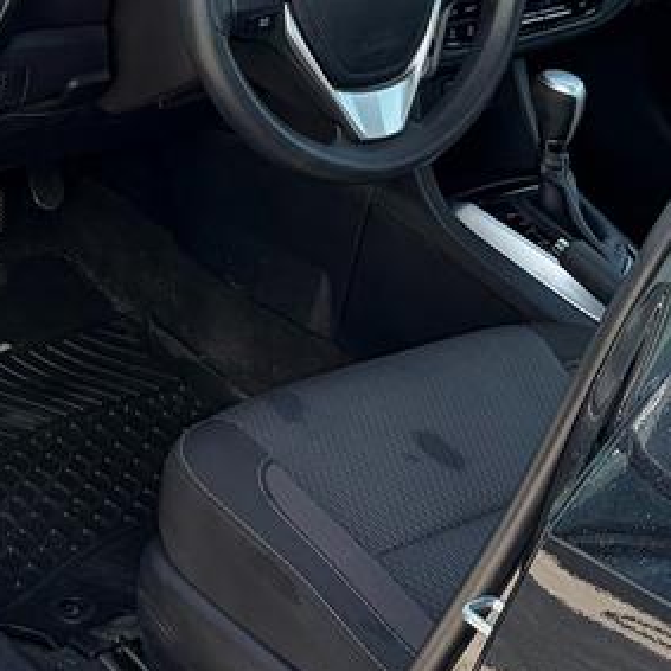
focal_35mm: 104
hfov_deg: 15.9
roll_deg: -3.6
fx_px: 2281
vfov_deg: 16.7
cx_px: -202
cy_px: 187
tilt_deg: -26.2
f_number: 1.6
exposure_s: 1/571
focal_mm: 5.96
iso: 50
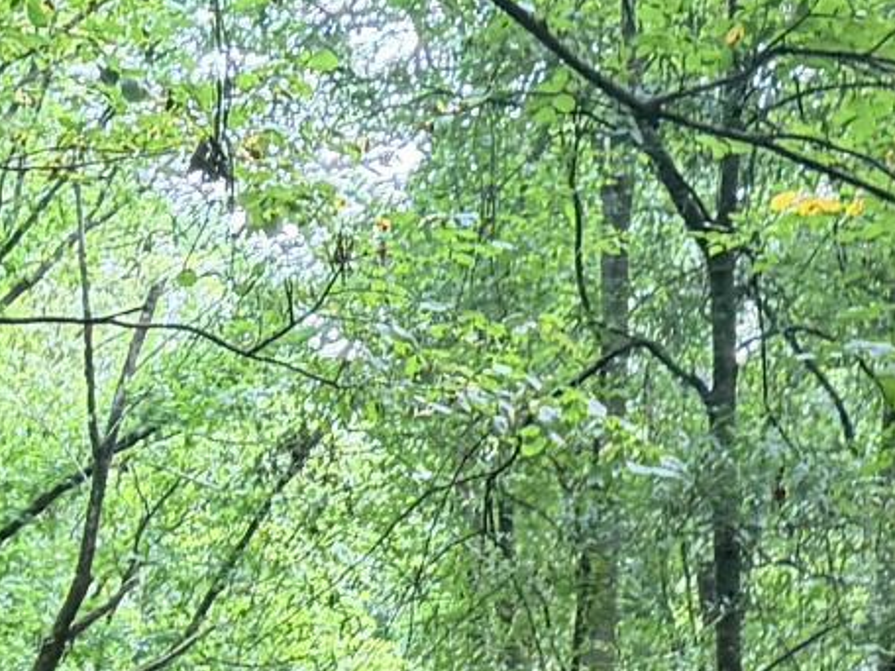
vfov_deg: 9.1
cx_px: -16
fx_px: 4085
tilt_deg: +4.3
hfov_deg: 12.3
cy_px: 1010
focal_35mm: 158
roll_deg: -1.4
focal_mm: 6.76
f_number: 1.78
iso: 200
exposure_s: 1/105
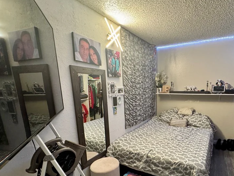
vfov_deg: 64.7
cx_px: 147
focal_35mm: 20
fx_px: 135
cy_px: 114
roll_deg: +0.2
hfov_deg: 80.1
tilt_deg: -11.8
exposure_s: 1/60
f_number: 2.2
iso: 640
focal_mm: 2.22
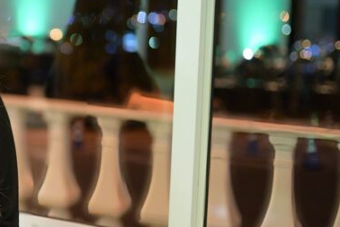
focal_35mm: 74
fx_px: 700
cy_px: 112
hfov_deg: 26.4
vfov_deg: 18.5
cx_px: 31
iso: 2000
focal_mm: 35
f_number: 1.4
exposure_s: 1/80
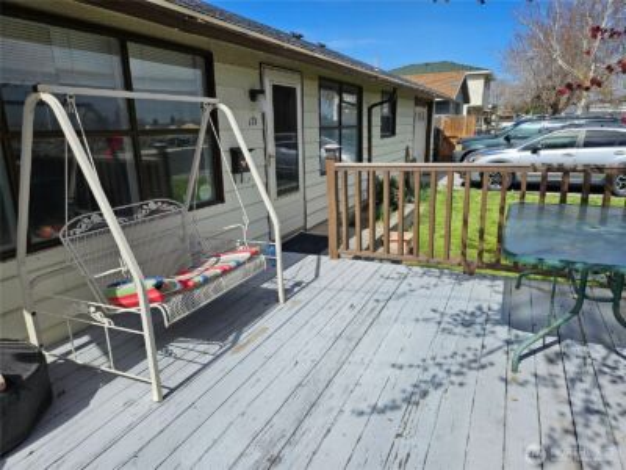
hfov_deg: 73.9
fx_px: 416
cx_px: 313
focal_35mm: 23
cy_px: 235
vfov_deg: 58.9
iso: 25
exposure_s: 1/2635
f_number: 1.8
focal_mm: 5.4
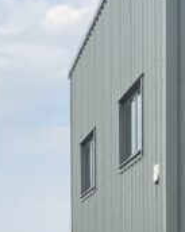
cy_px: 380
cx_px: -159
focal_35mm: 169
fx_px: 1160
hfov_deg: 8.7
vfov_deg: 10.9
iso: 16
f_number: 1.8
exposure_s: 1/1121
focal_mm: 3
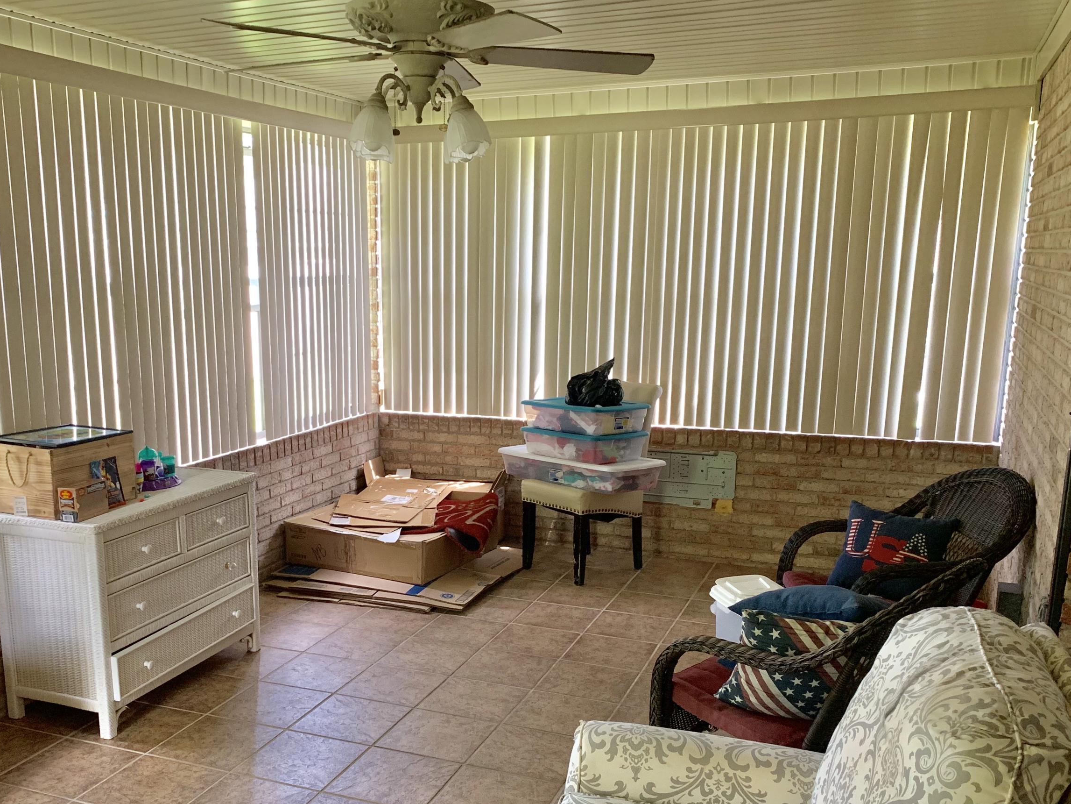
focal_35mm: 34
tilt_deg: -12.6
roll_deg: -0.2
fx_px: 1052
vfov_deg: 41.4
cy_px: 517
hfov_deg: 53.7
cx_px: 451
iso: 250
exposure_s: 1/60
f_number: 1.8
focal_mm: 4.25
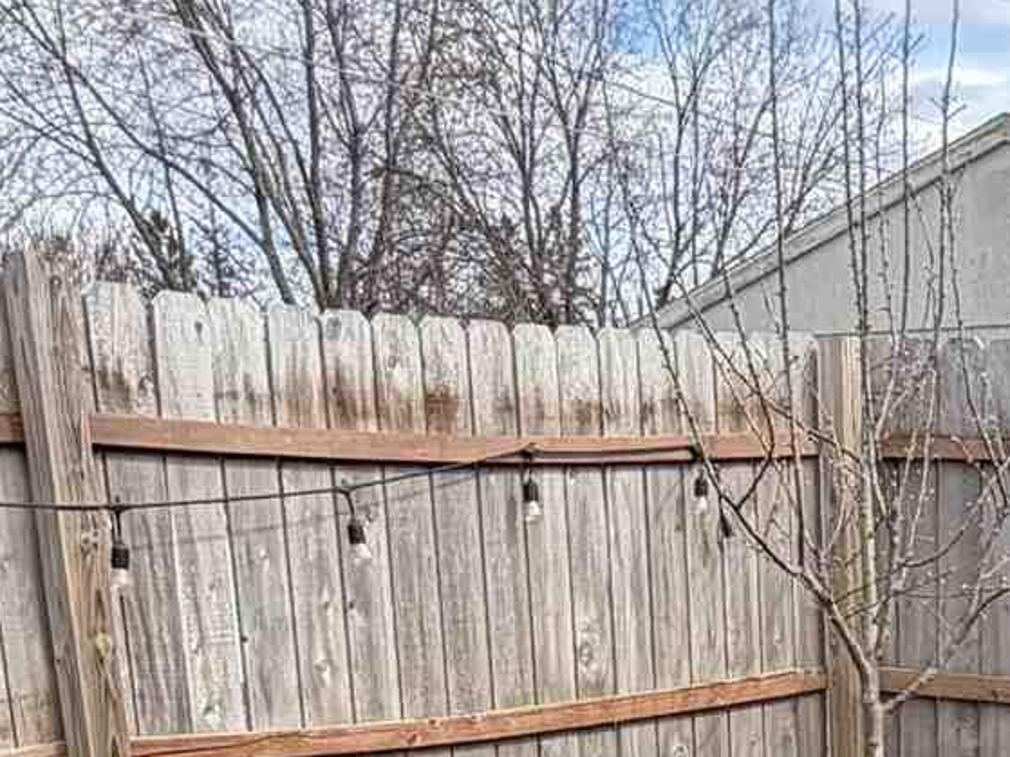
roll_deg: +0.4
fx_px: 2246
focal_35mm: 77
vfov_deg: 16.9
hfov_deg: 24.2
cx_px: 1006
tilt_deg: -17.6
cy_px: 1209
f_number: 2.2
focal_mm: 2.22
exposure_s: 1/679
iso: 40
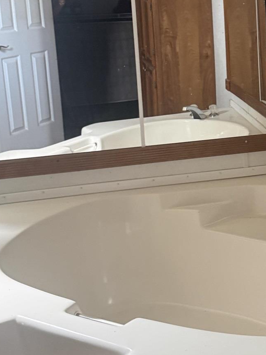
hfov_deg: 22.3
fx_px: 656
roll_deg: +1.7
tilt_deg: -11.8
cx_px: 244
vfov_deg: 30.0
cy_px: 114
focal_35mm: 64
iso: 500
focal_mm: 6.76
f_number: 1.78
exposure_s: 1/60
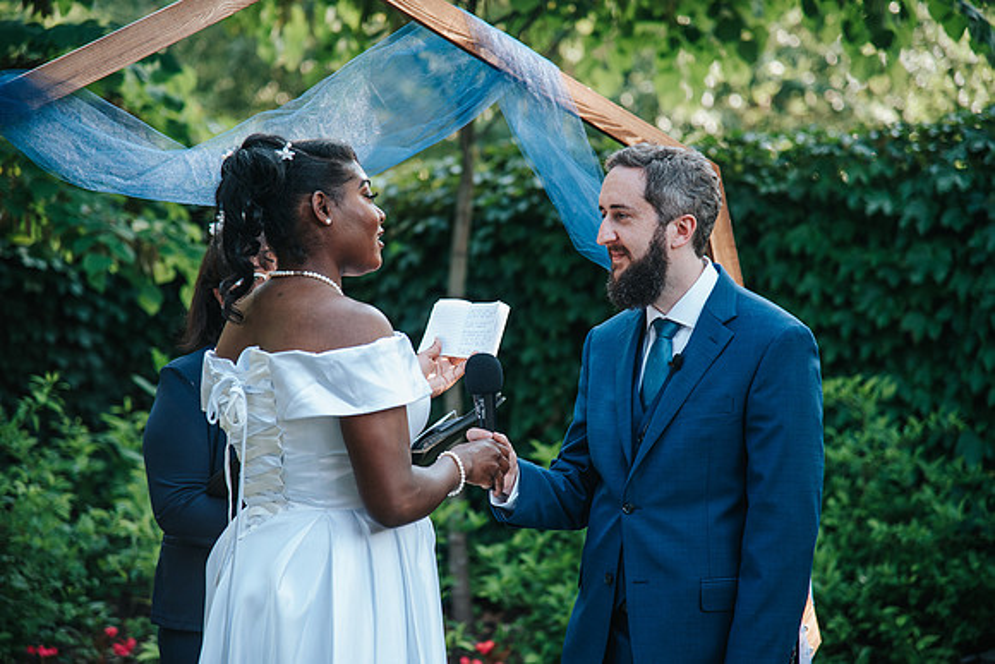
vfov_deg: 11.4
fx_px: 3317
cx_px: 498
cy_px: 332
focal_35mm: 120
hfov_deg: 17.1
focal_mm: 120
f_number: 4
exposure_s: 1/250
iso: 560
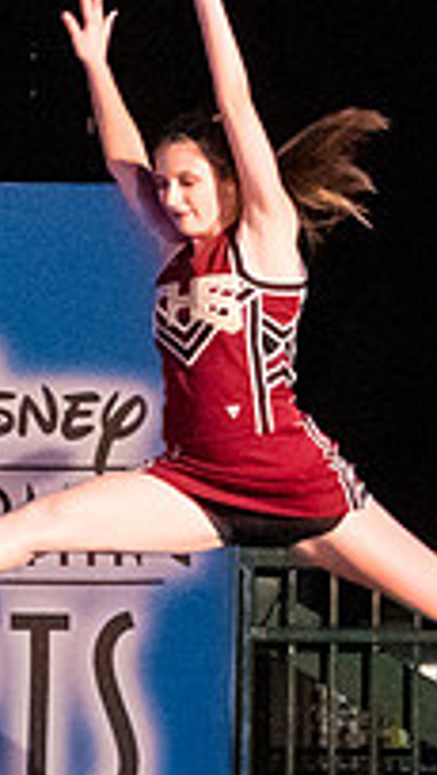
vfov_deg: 6.0
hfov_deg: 3.4
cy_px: 438
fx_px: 7363
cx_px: -657
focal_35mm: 358
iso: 16000
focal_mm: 65
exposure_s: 1/500
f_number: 9
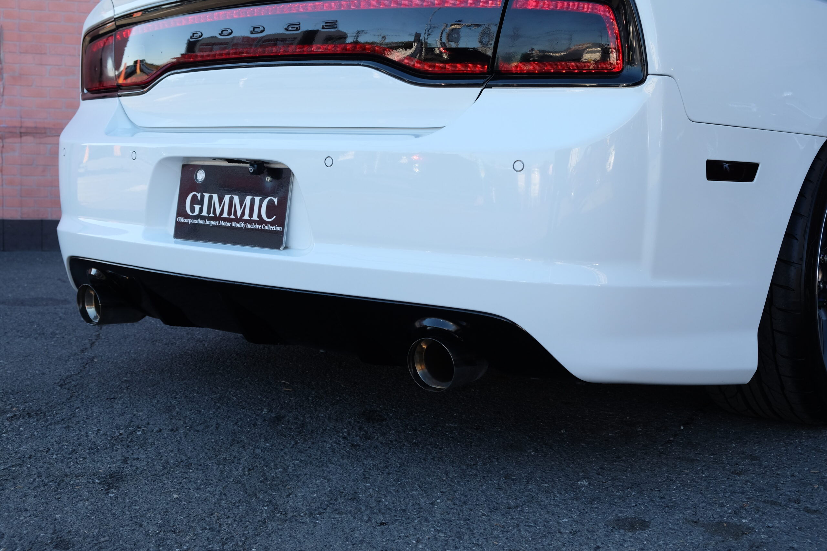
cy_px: 276
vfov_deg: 29.9
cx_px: 414
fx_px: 1034
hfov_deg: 43.6
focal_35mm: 45
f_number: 5.6
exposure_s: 1/220
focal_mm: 30.2
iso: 400
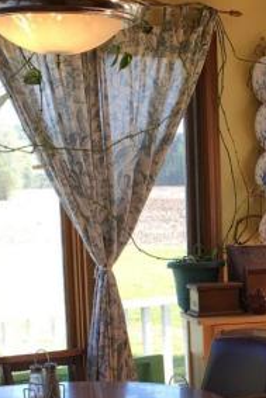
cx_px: 323
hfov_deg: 12.3
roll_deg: +0.7
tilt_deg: -6.1
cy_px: 355
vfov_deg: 18.4
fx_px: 1207
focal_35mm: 109
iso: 25
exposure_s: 1/120
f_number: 2.2
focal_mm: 4.15
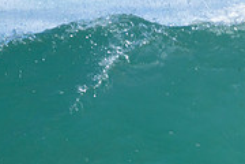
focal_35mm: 2571
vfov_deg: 0.5
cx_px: 301
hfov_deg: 0.8
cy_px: 230
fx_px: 17496
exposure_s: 1/800
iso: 1250
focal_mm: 800
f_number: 11
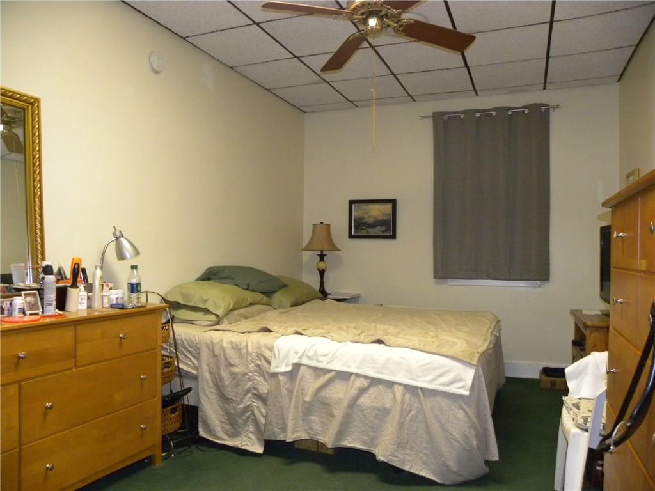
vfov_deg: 53.1
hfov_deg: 67.3
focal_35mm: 26
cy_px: 246
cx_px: 328
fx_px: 492
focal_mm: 4.6
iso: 400
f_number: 2.8
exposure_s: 1/57.5
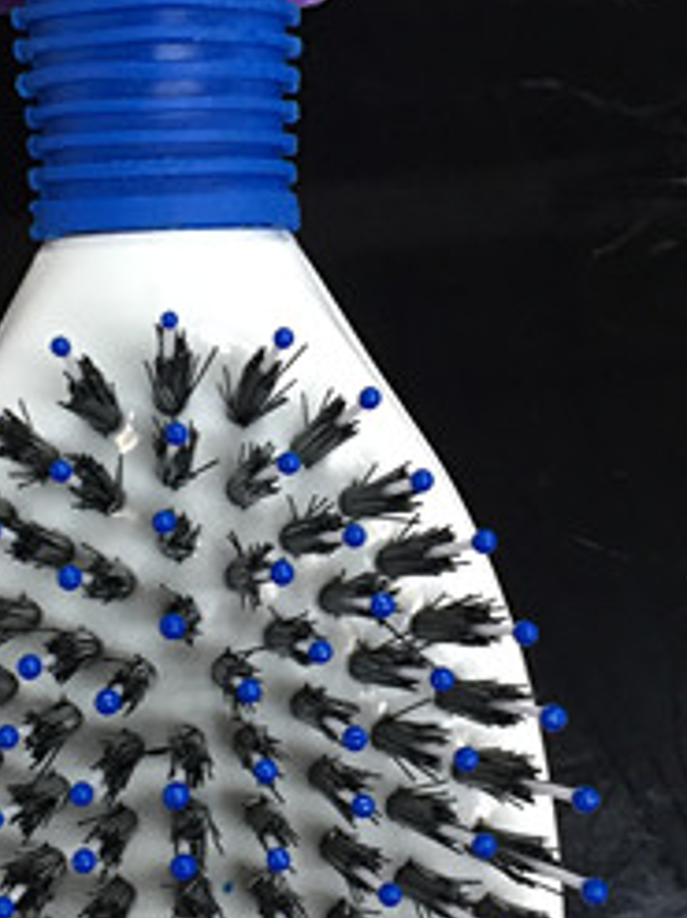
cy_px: 219
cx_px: 227
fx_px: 2490
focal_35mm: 94
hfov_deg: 15.7
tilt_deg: -80.6
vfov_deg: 20.7
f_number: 2.2
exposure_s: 1/33
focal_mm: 4.15
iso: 160
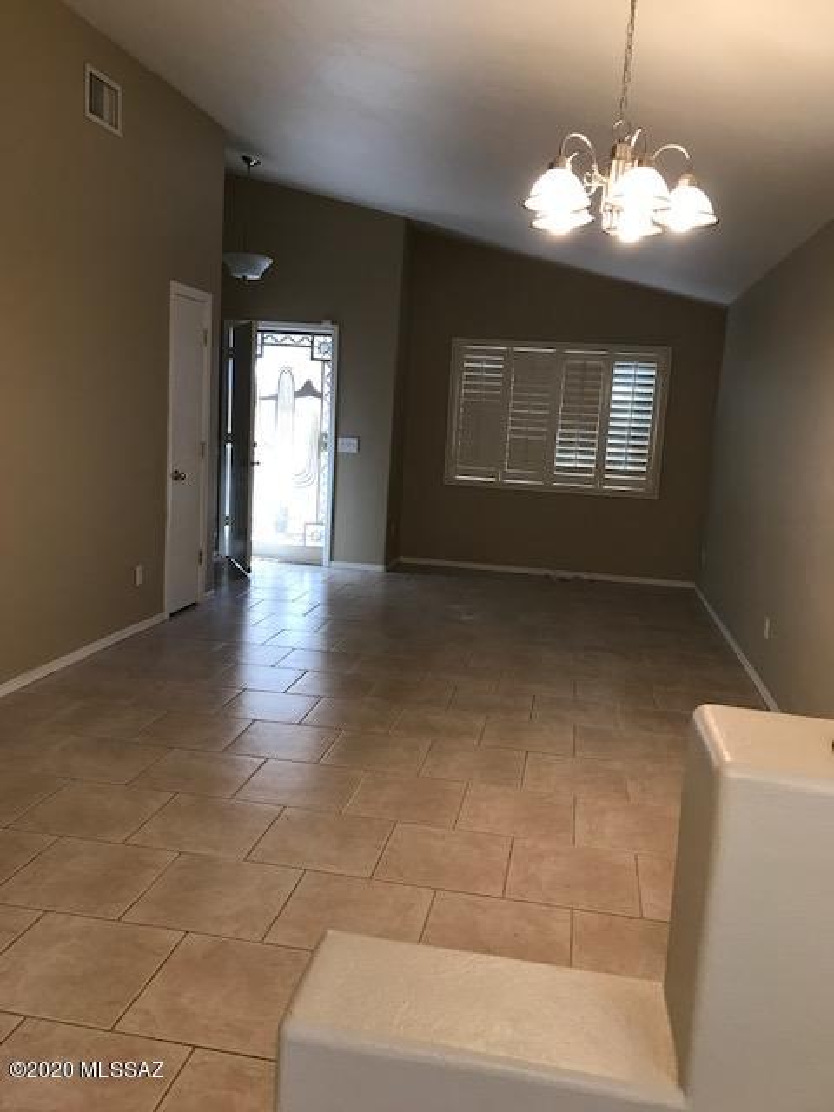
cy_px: 556
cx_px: 417
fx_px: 899
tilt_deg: -8.0
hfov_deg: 49.7
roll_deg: -2.0
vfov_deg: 63.4
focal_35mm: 28
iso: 40
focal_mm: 3.99
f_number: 1.8
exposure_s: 1/24
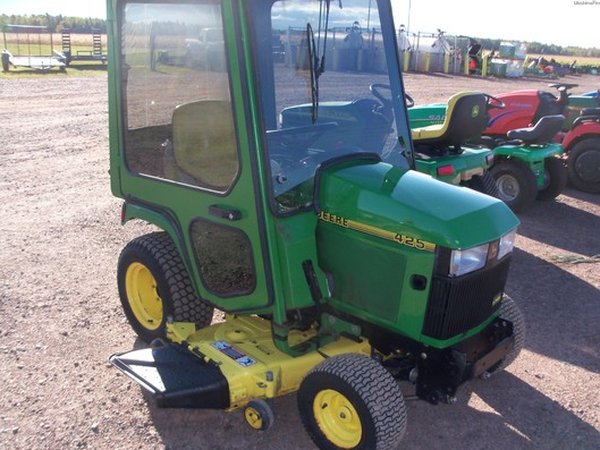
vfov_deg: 39.7
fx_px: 624
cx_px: 307
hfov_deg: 51.3
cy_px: 229
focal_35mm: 36
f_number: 3
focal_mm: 6.3
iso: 80
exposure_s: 1/400
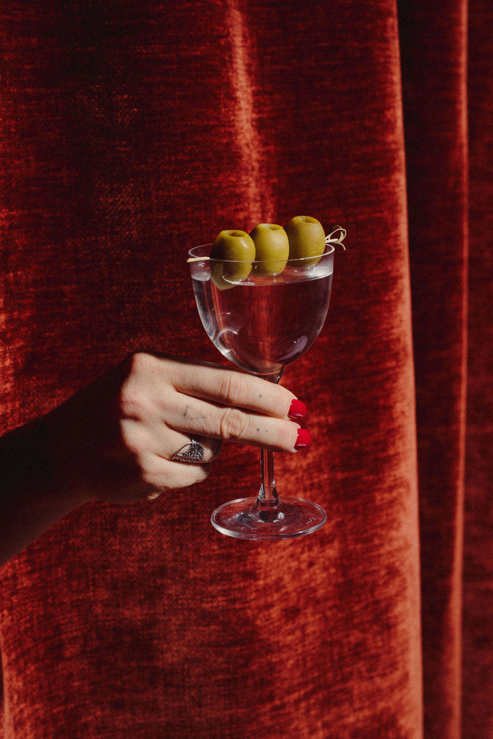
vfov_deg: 31.0
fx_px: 1335
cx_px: 246
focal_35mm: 65
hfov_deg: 20.9
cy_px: 370
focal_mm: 65
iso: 250
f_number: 8
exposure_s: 1/160
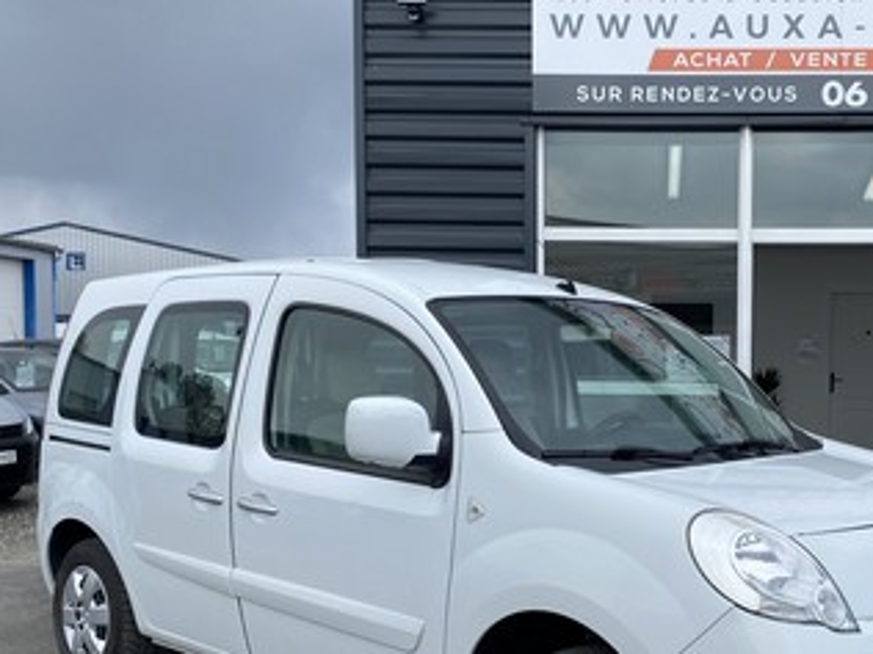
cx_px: 646
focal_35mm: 42
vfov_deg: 34.2
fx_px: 1059
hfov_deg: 43.5
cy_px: 393
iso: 32
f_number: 1.8
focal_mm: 4.25
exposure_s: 1/1193
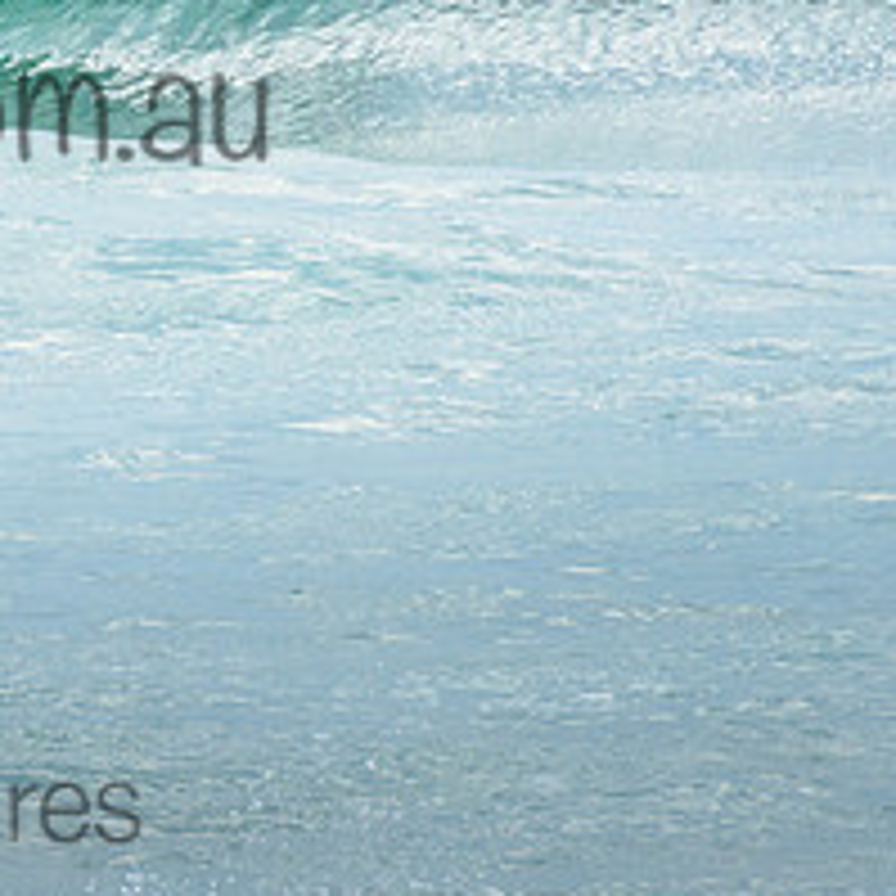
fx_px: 35522
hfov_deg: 1.4
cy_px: -78
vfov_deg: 1.4
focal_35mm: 1213
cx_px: -466
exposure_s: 1/1600
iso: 800
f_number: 11
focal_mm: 400
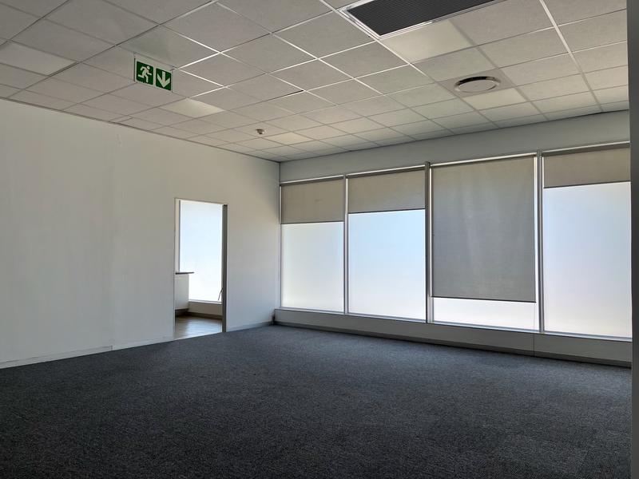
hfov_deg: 67.3
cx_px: 320
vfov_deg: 53.1
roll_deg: +0.2
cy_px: 240
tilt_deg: +1.6
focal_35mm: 26
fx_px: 480
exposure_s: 1/236
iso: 40
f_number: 1.6
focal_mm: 5.1
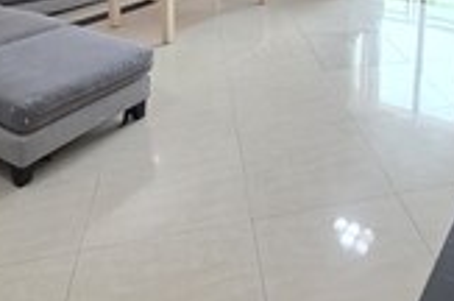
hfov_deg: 48.5
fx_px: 478
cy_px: -85
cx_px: 350
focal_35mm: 38
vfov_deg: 28.8
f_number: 1.9
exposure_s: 1/50
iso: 250
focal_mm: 2.2
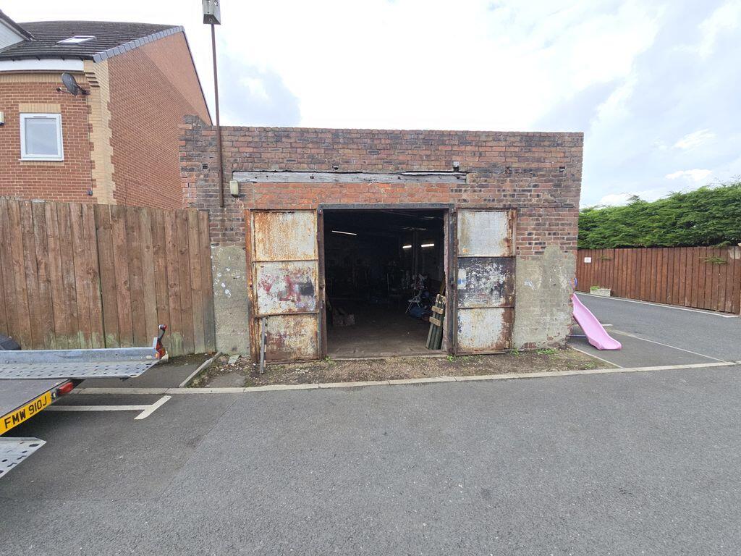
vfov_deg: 89.9
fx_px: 278
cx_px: 370
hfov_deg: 106.2
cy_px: 278
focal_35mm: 13
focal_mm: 2.2
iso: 50
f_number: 2.2
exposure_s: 1/902
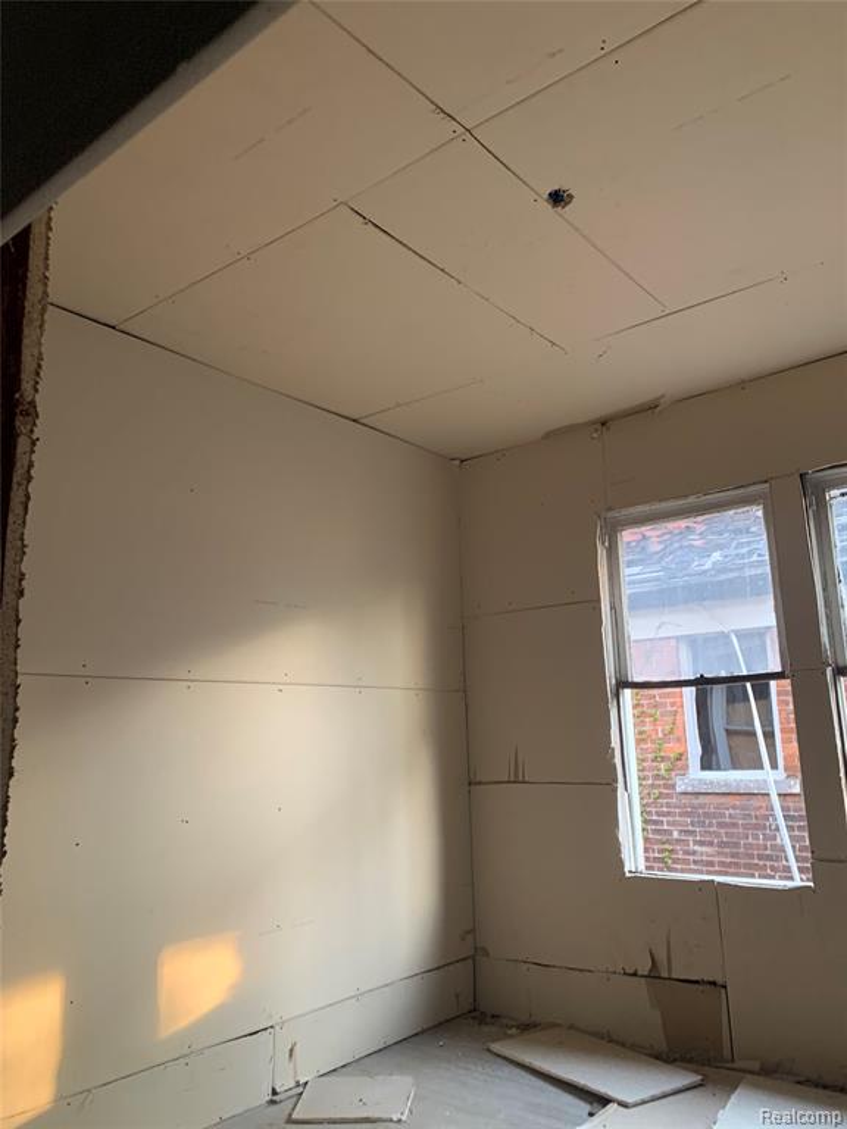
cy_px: 564
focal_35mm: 26
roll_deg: +2.2
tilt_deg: +13.8
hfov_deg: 53.1
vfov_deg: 67.3
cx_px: 424
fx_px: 848
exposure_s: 1/60
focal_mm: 4.25
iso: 125
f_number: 1.8
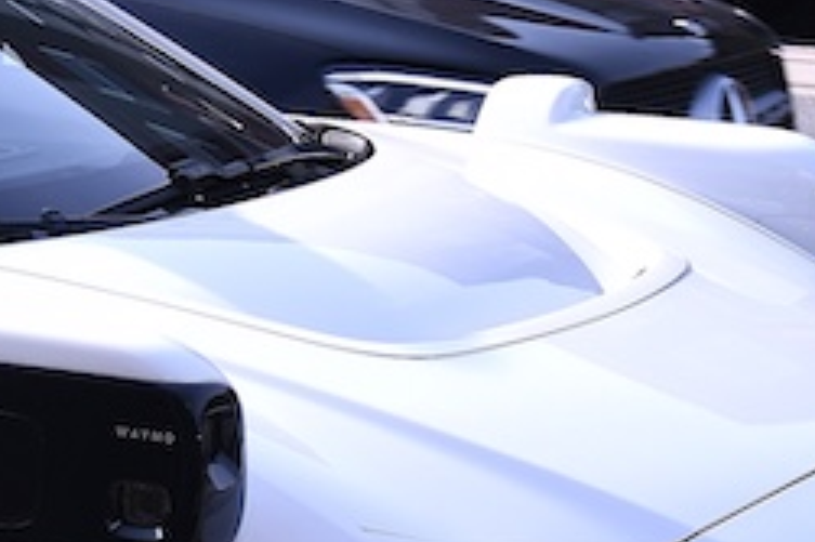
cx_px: -516
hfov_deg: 11.3
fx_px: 3891
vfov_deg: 8.0
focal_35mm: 172
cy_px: 297
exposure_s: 1/250
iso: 40
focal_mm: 24
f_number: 2.8
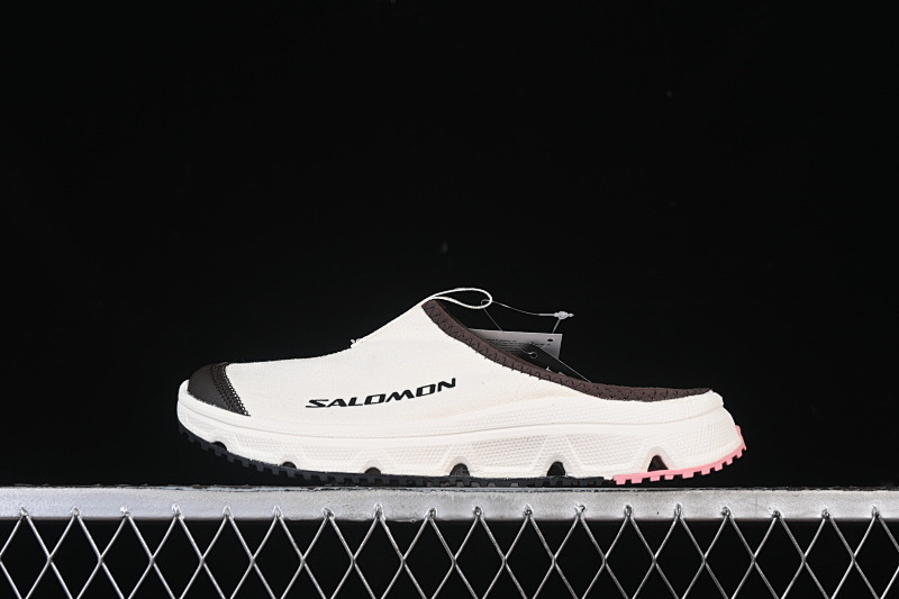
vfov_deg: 18.2
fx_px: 1872
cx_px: 450
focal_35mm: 75
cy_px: 300
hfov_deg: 27.0
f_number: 8
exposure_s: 1/80
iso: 160
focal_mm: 50
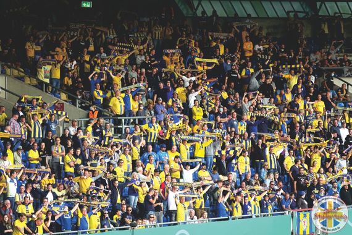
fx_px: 3911
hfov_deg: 5.2
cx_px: 176
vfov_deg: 3.4
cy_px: 118
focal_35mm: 400
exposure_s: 1/320
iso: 400
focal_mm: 146.8
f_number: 4
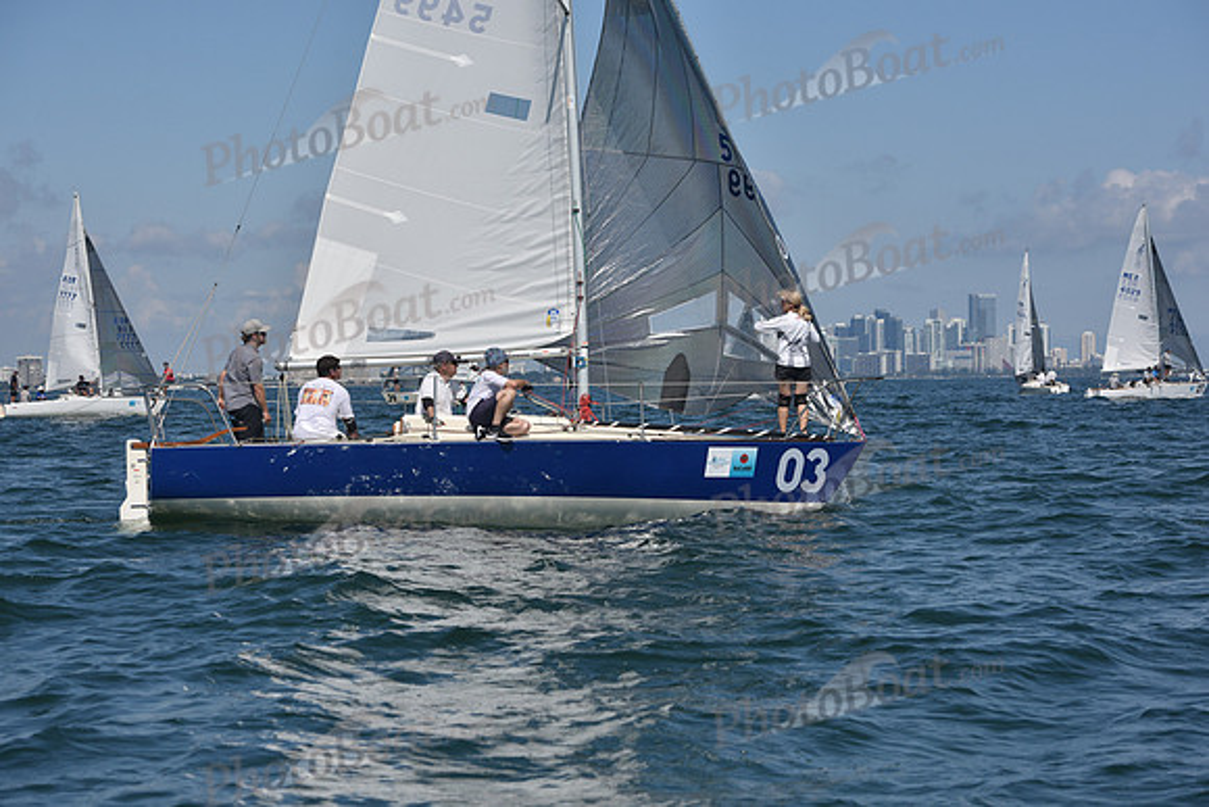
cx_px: 604
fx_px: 2754
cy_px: 404
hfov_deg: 24.8
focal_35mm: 82
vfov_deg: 16.7
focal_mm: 82
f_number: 7.1
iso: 250
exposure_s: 1/1000
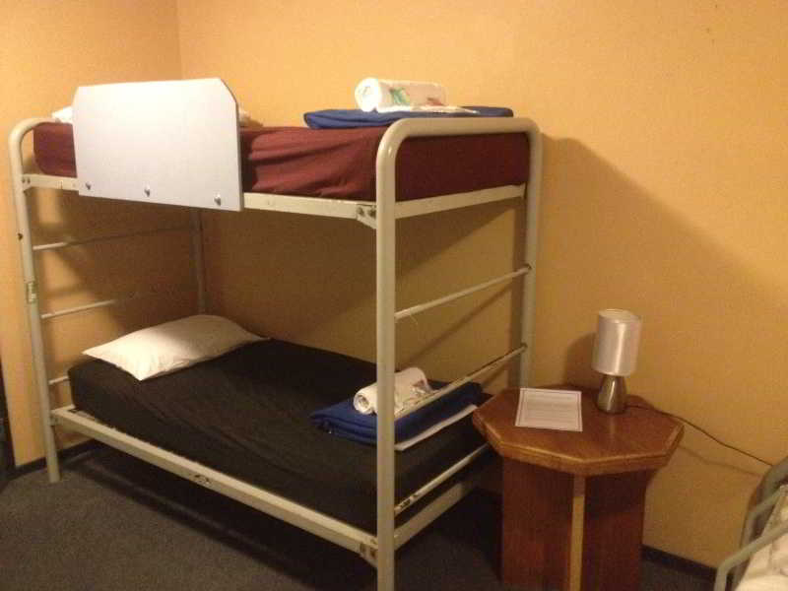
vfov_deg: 40.7
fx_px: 797
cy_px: 296
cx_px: 394
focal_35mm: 35
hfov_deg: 52.6
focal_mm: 4.28
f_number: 2.4
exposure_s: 1/15
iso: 800
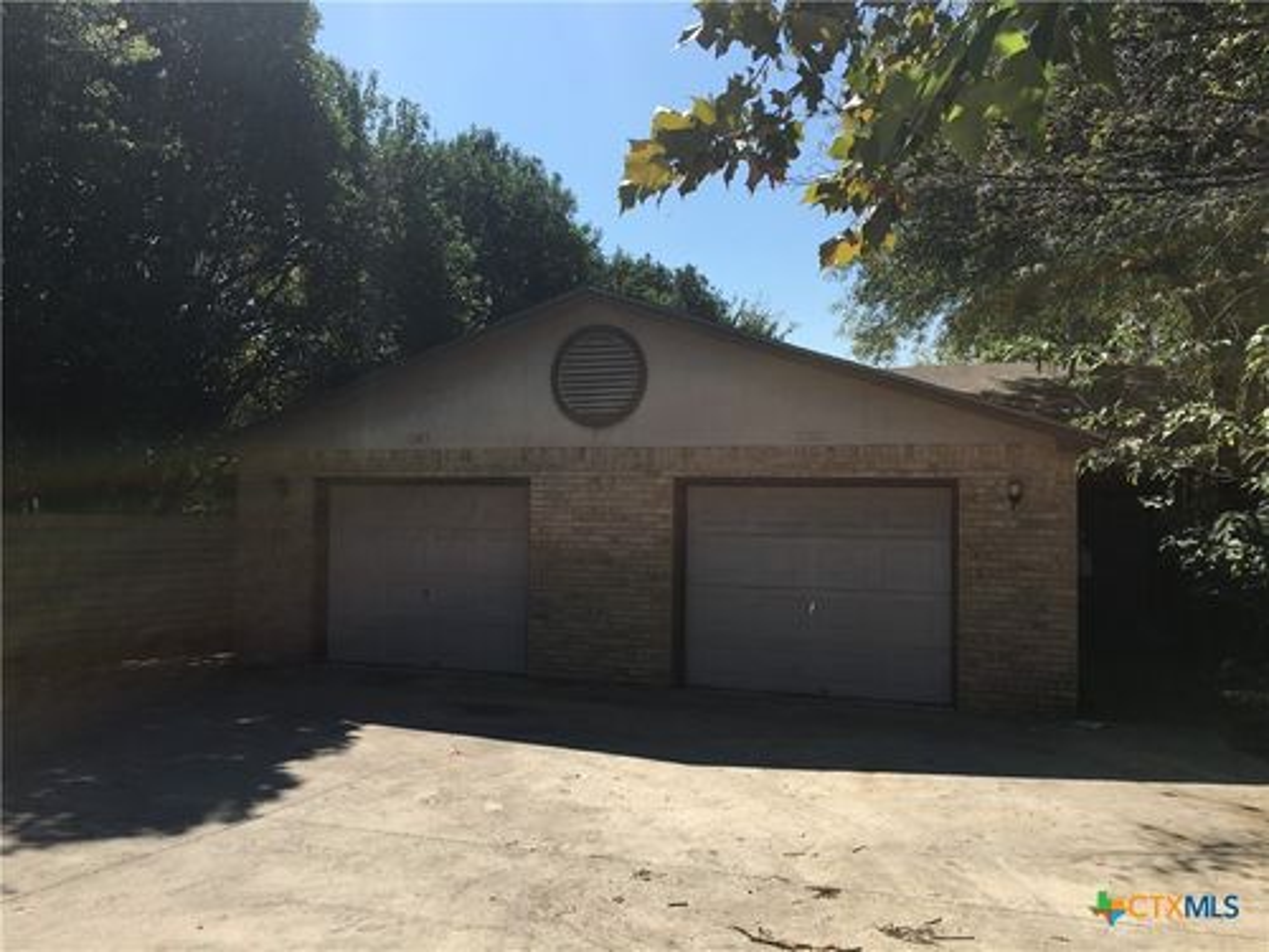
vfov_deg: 48.2
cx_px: 634
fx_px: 1063
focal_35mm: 29
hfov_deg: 61.7
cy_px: 476
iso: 25
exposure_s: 1/1832
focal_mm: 4.15
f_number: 2.2
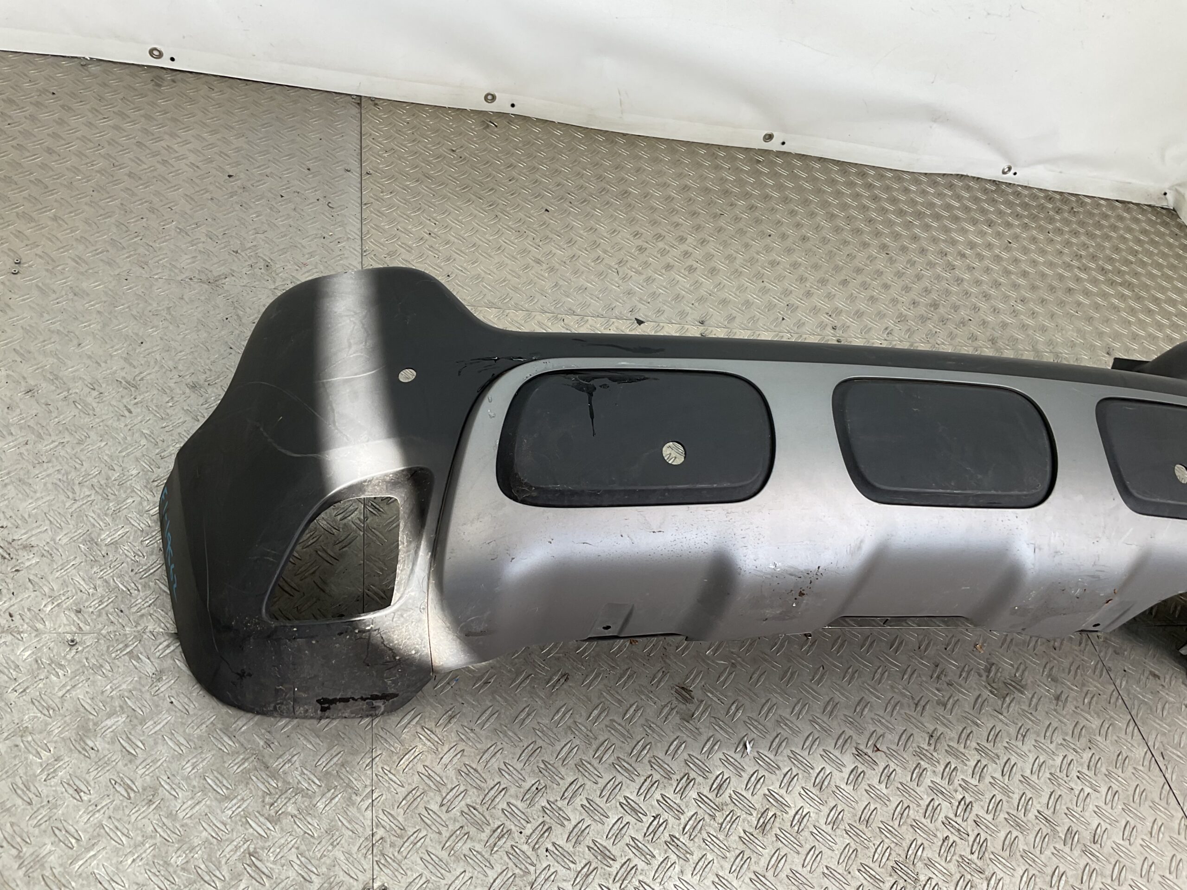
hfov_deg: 61.7
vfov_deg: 48.2
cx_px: 594
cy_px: 445
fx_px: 994
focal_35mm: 29
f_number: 1.8
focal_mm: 3
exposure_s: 1/103
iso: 16
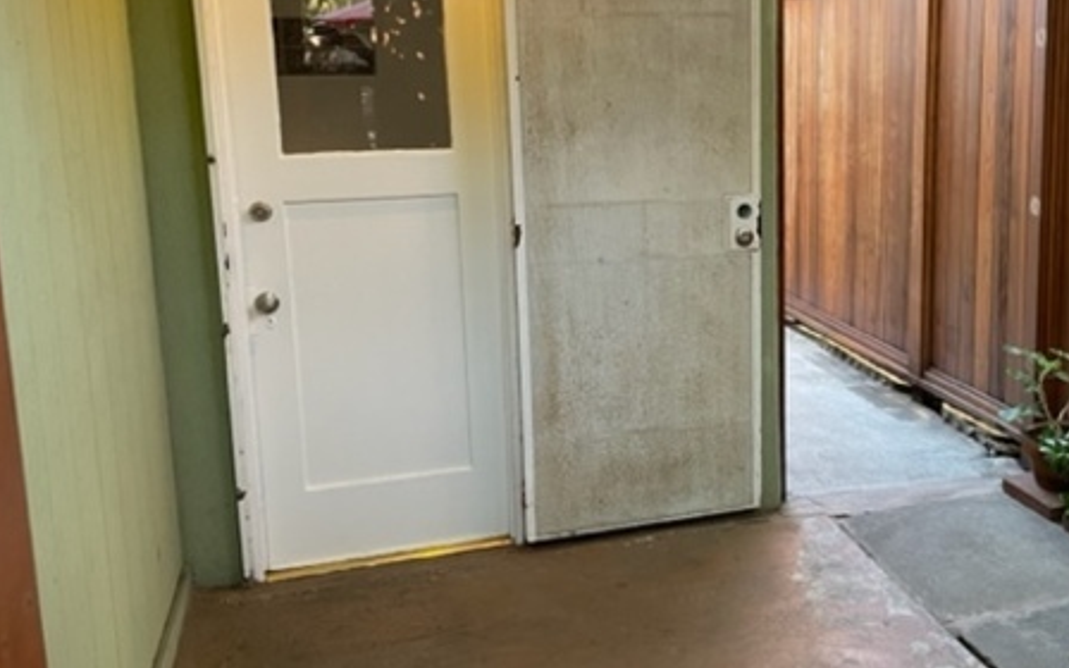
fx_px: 1194
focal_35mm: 41
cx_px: 786
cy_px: 272
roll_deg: +1.0
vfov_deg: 31.2
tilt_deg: -10.2
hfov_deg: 46.7
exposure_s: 1/92
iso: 125
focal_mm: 4.2
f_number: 1.6
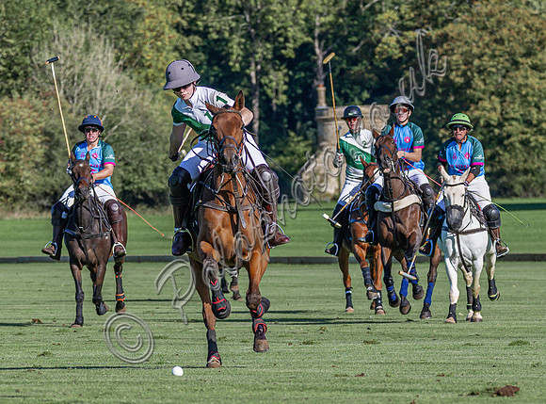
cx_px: 203
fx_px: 7205
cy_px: 350
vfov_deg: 3.2
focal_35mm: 459
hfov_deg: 4.3
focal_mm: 160
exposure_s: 1/2000
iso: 250
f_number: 4.8
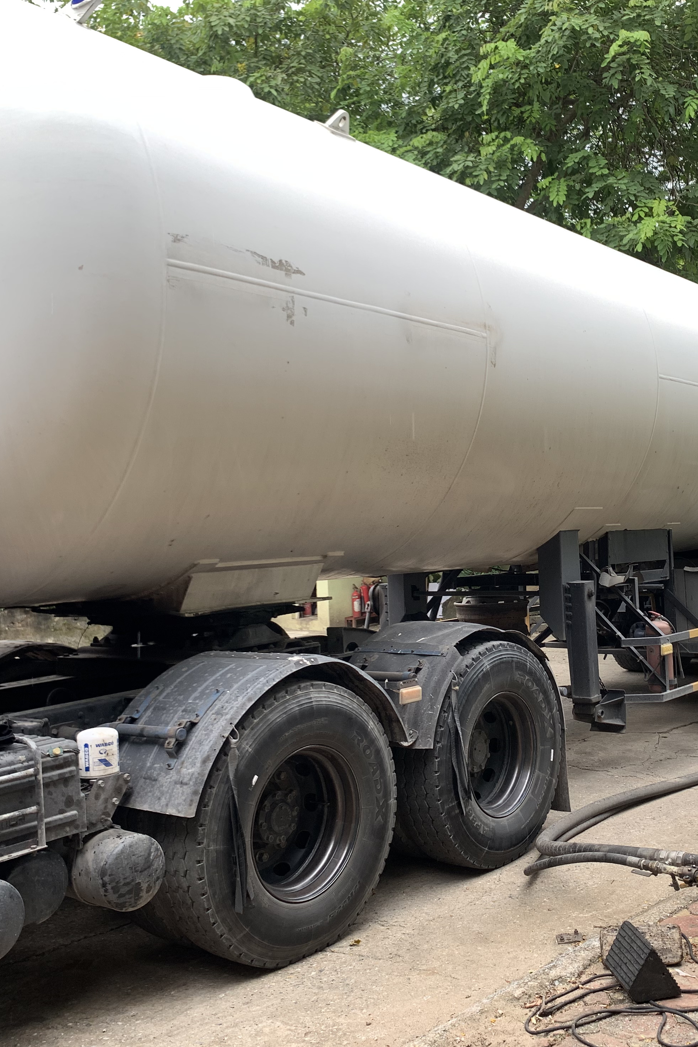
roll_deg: +0.5
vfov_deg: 51.9
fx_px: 1076
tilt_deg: +1.2
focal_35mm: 37
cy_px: 514
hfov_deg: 35.2
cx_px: 518
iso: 25
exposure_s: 1/297
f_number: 1.8
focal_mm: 4.25
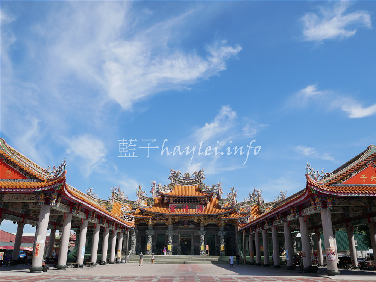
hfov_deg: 60.0
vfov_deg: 46.8
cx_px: 188
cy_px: 141
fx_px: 326
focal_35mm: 30
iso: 200
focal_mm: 15
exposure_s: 1/1000
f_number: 5
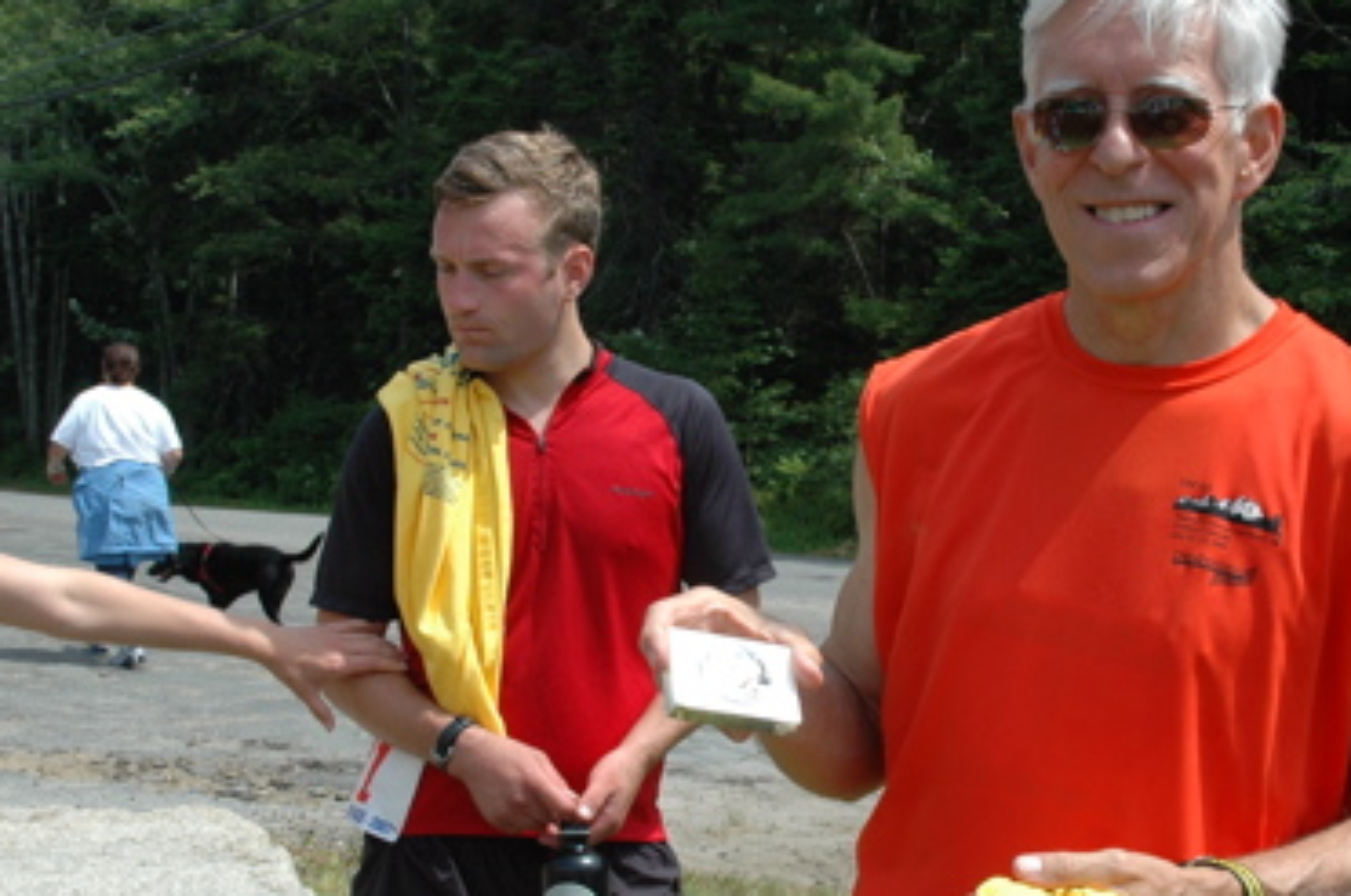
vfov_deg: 23.6
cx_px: 830
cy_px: 596
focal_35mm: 57
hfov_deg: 35.0
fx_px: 2135
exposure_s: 1/320
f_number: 9
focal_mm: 22
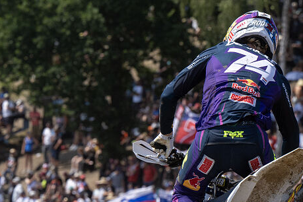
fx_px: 3063
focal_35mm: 364
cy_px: 257
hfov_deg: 5.7
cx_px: 200
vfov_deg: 3.8
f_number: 5.6
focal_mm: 135
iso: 200
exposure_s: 1/1600
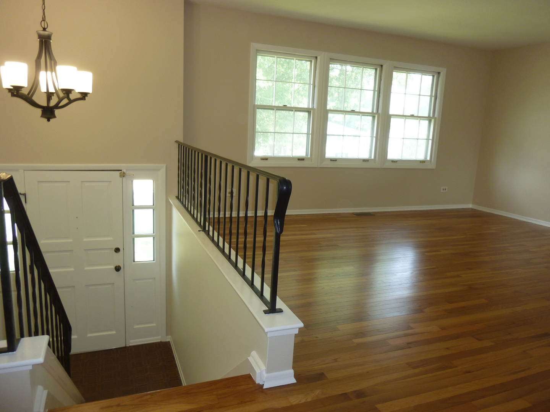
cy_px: 206
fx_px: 397
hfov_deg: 69.4
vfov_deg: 54.9
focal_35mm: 25
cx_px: 275
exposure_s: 1/30
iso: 100
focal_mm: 4.5
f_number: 3.3
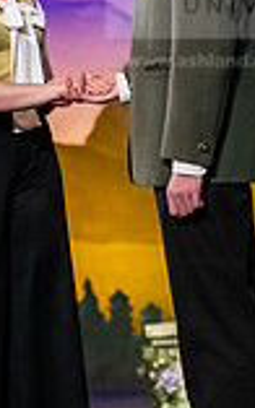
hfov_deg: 6.4
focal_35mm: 204
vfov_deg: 10.3
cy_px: 88
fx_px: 2270
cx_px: 65
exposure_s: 1/400
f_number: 2.8
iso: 5000
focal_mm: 70
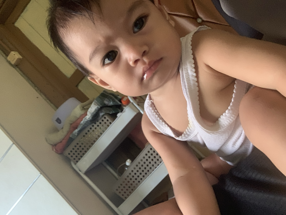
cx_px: 143
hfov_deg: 56.8
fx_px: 264
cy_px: 108
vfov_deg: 44.2
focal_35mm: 32
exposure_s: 1/30
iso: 320
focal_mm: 2.87
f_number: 2.2
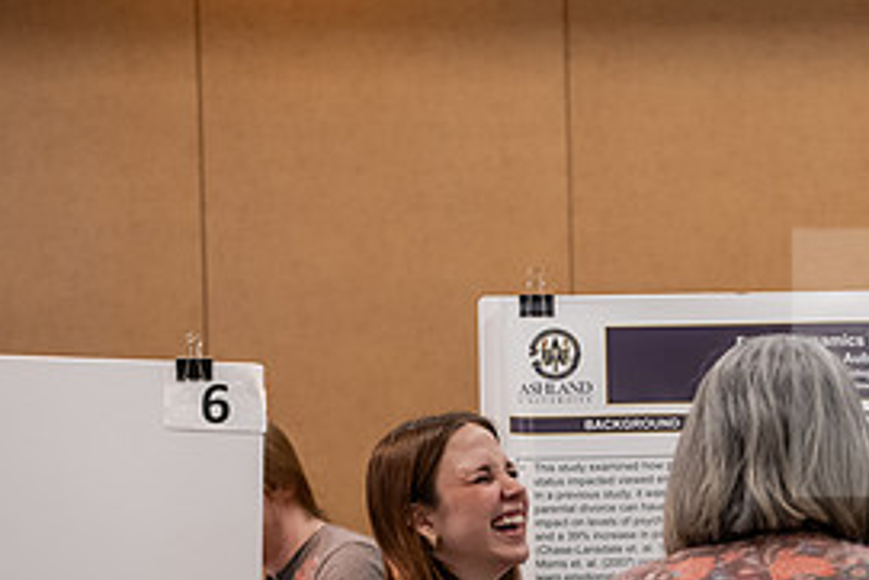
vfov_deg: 12.6
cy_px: 617
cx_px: 696
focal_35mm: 107
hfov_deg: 18.9
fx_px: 2584
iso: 2000
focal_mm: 50
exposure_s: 1/160
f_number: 3.2
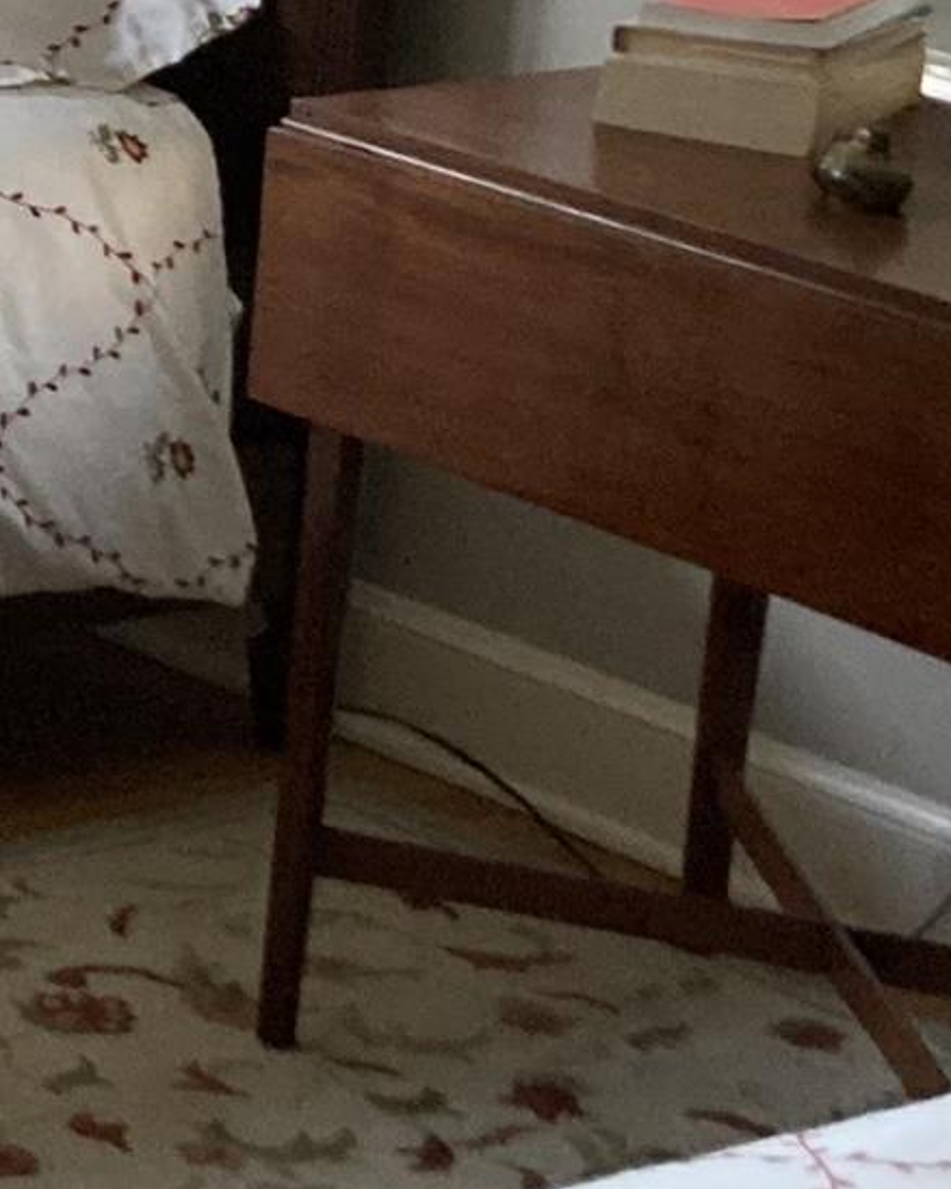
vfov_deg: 12.5
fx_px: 5384
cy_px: 169
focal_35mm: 153
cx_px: -1144
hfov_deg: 9.3
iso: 250
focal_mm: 3.99
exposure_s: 1/60
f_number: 1.8
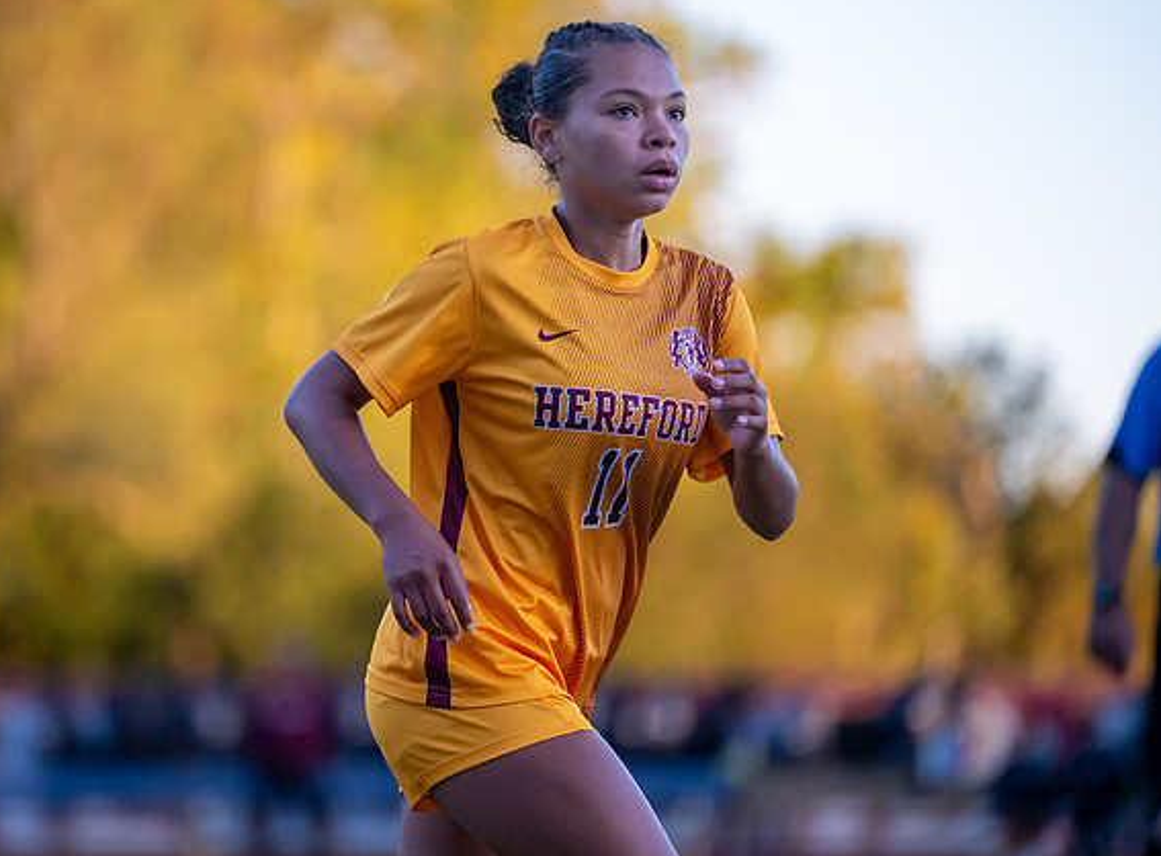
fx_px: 8467
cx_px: 403
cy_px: 437
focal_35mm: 254
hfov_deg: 7.8
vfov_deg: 5.8
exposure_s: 1/3200
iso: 2000
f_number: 2.8
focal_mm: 200
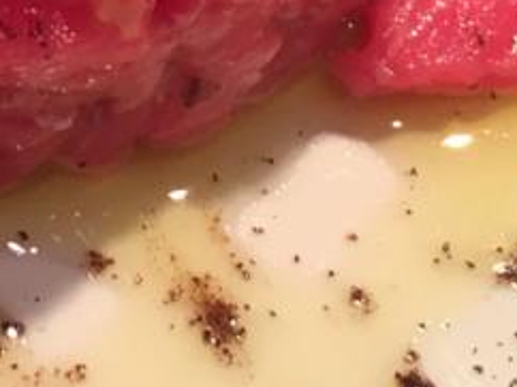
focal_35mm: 144
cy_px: -242
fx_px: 2149
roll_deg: -1.7
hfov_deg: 13.1
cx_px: -222
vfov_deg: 9.9
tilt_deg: -43.3
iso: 100
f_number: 2.2
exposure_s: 1/33
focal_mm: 4.15
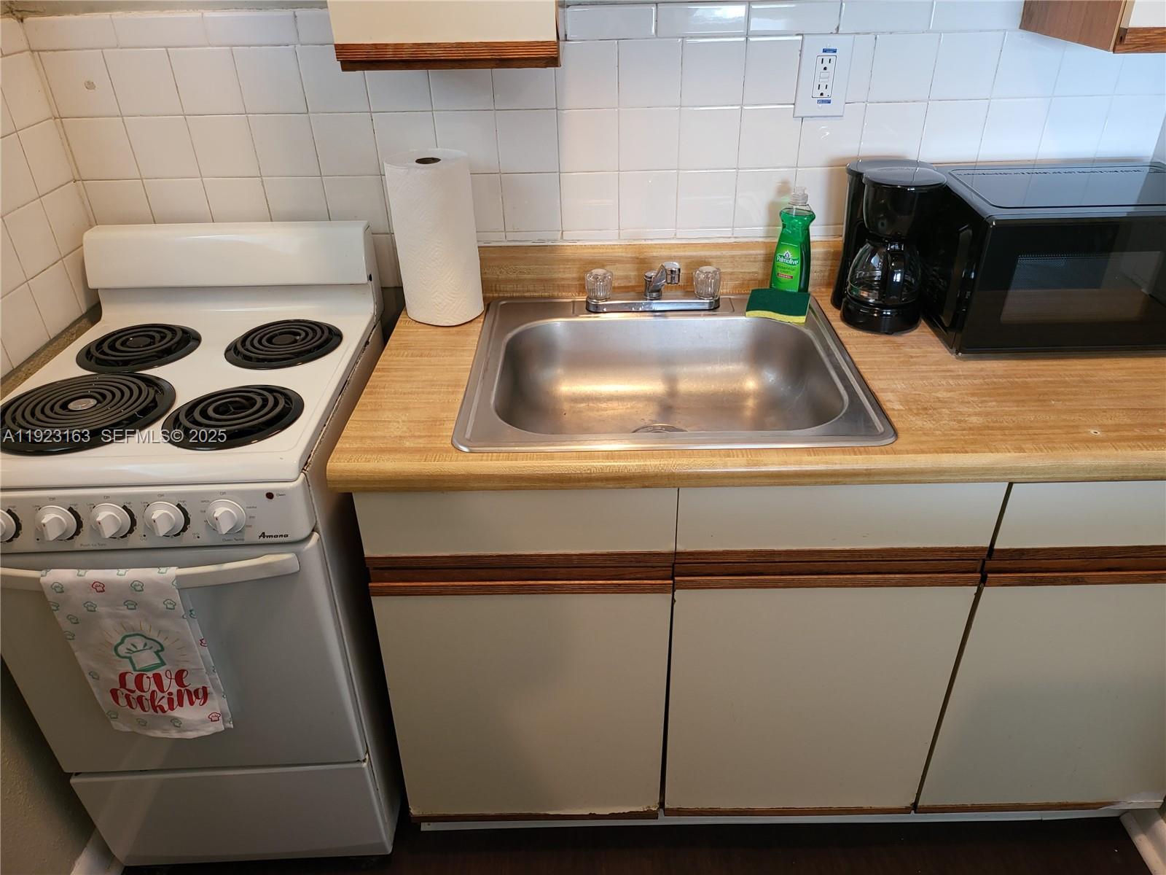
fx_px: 808
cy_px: 438
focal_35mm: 24
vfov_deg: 56.8
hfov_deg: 71.6
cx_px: 583
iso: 200
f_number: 1.8
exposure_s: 1/40
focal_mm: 5
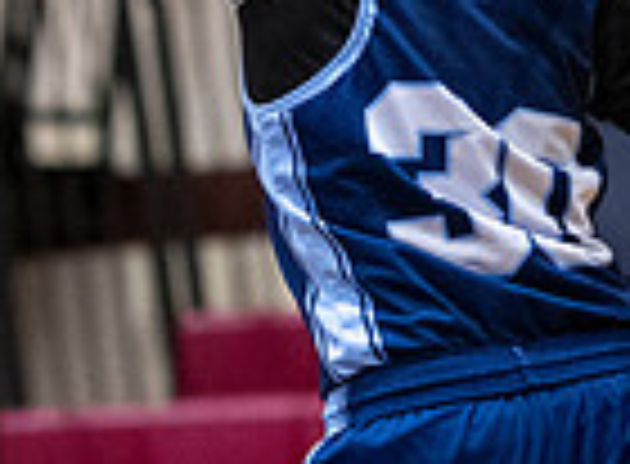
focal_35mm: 593
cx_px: -557
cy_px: 754
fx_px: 10719
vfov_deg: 2.5
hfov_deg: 3.3
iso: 3200
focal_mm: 85
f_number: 1.8
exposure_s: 1/1250
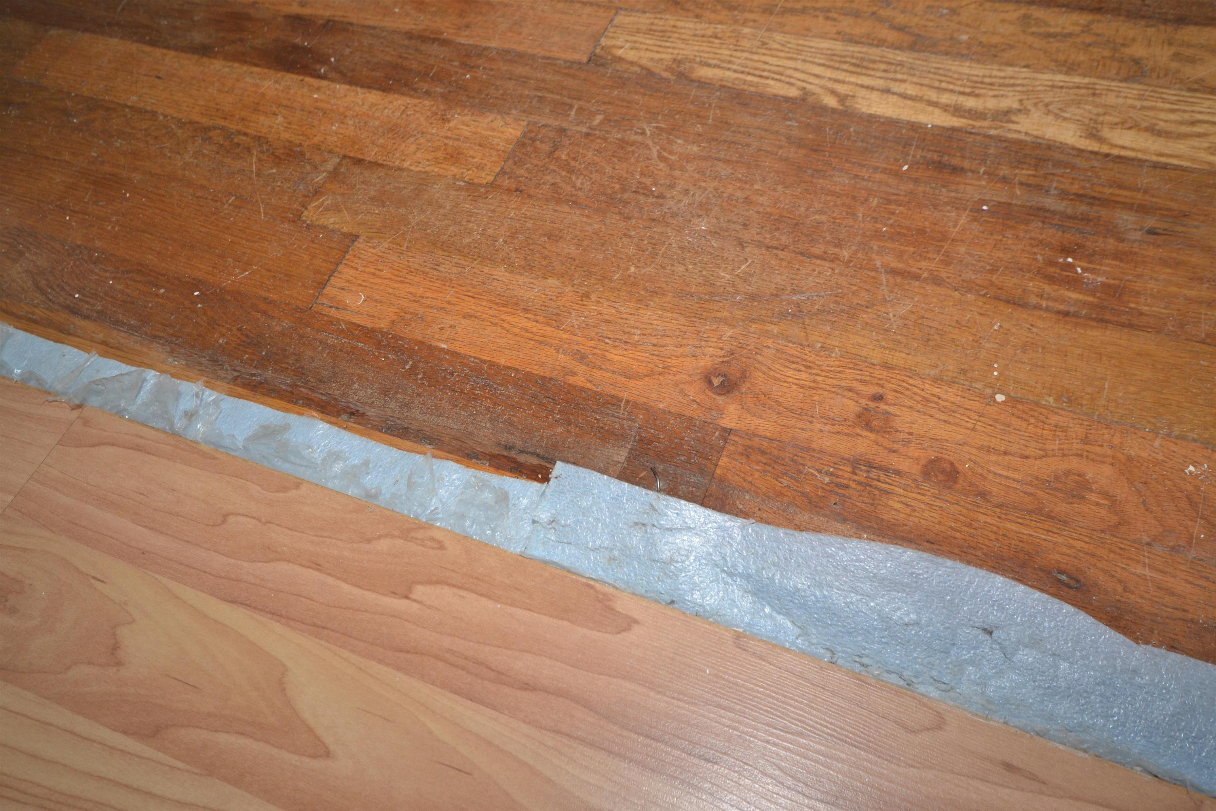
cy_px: 406
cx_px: 608
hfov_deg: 61.9
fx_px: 1013
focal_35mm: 30
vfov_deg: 43.6
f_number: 5.6
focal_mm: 20
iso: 400
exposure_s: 1/60
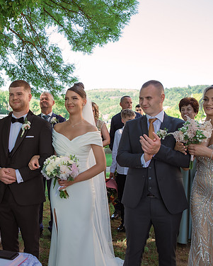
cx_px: 64
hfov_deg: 35.2
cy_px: 131
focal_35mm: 42
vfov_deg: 43.8
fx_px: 331
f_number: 3.5
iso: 320
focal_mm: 29
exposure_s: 1/320
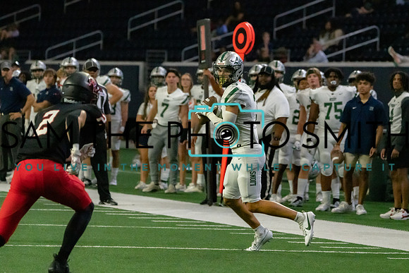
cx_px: 256
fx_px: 3338
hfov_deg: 7.0
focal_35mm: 294
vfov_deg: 4.7
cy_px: 129
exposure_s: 1/1250
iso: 12800
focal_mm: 235
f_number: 5.6
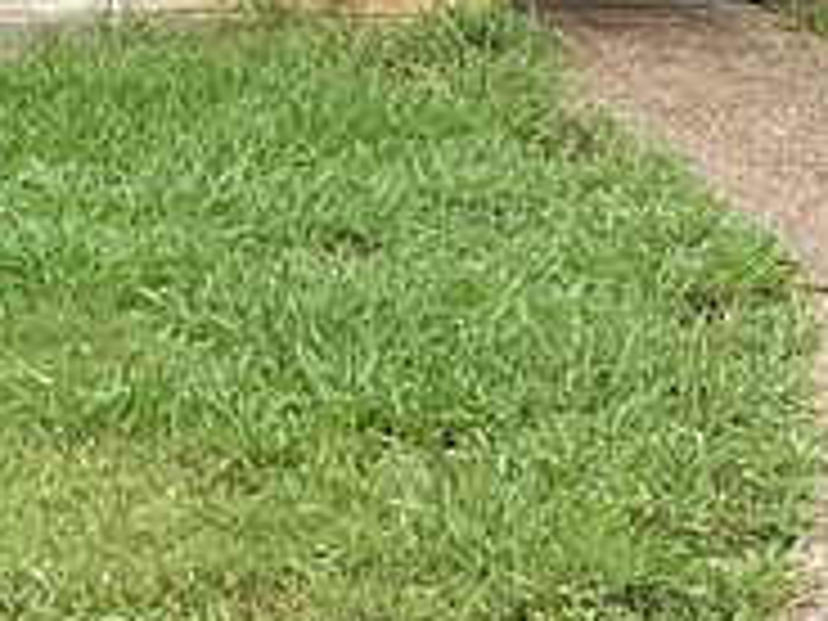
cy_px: -76
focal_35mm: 156
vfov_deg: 9.4
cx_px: -50
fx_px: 3731
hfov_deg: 12.5
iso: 25
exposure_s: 1/691
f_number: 1.8
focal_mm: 3
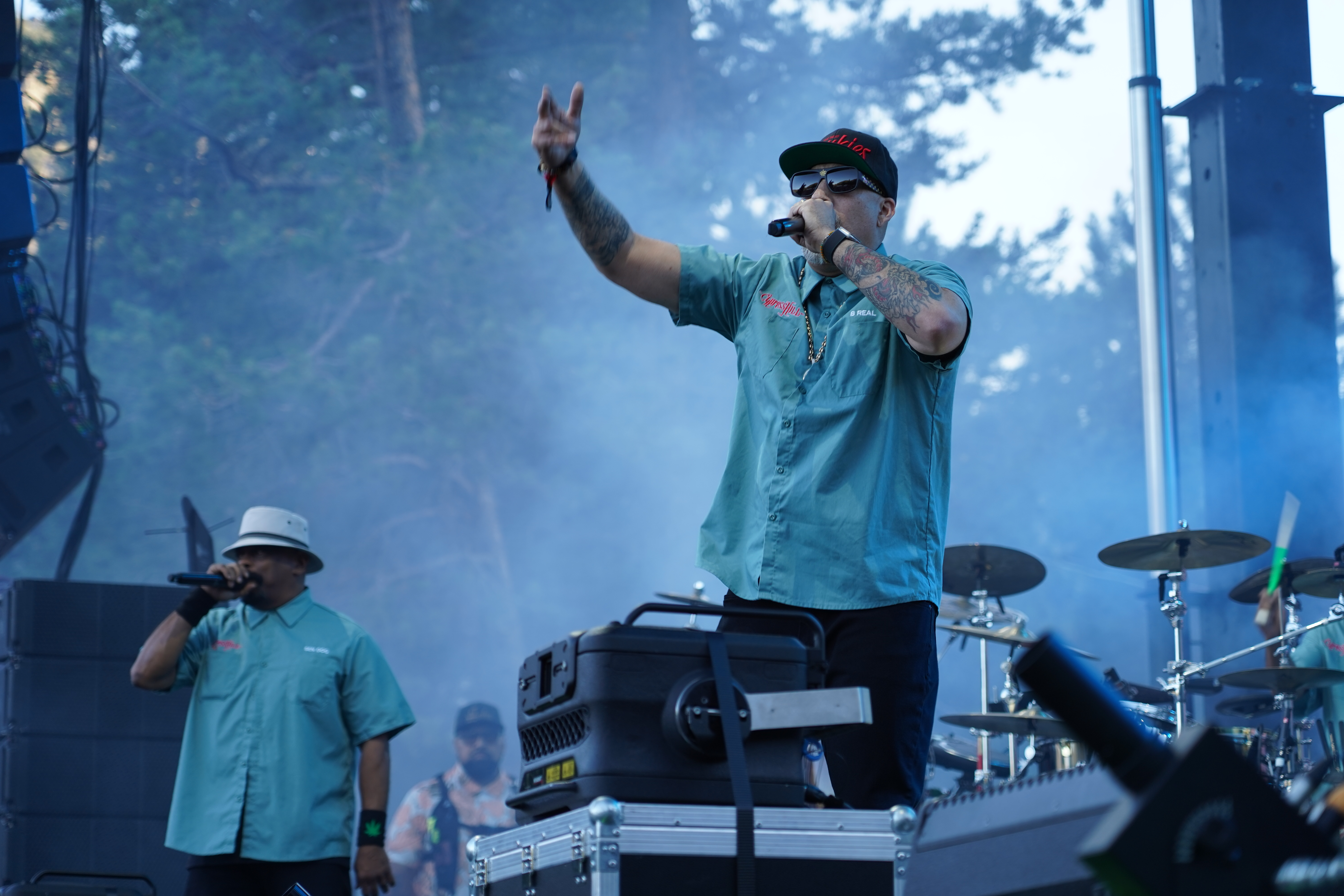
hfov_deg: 19.5
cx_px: 672
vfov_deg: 13.0
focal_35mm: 105
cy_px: 448
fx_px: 3920
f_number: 4
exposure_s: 1/125
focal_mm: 105
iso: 200
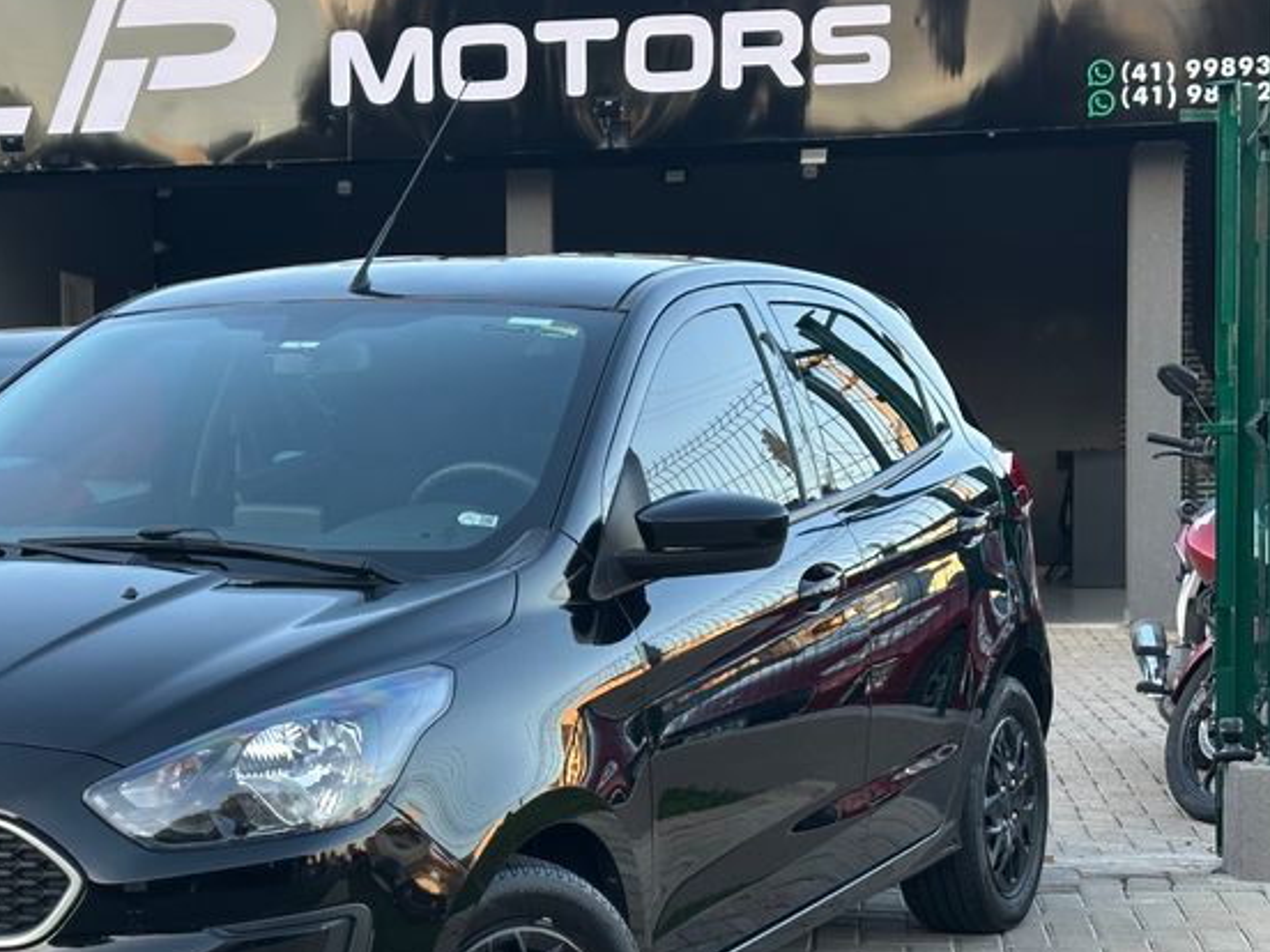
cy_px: 616
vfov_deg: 17.7
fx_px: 3045
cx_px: 236
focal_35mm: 83
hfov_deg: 23.2
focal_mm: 6.86
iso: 64
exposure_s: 1/191
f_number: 1.78
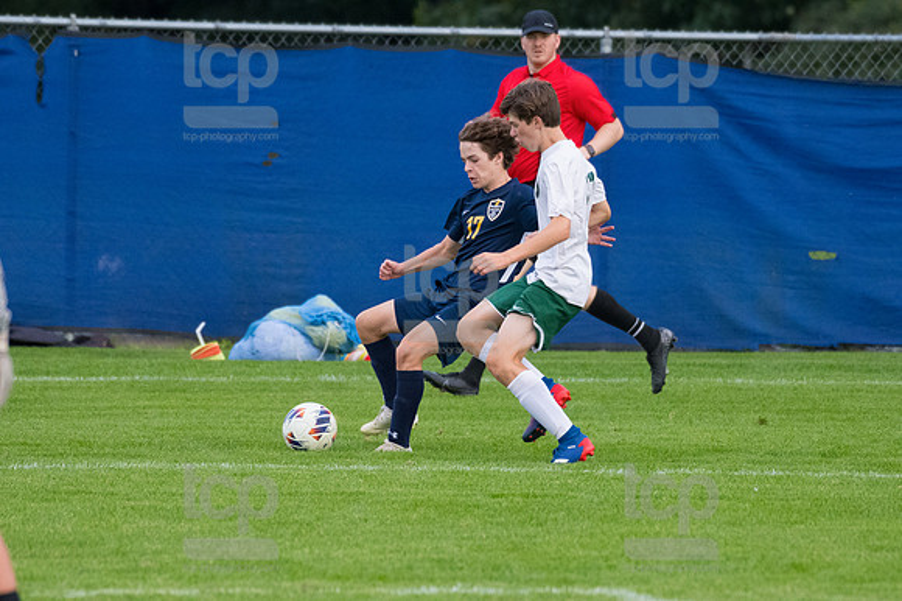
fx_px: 12395
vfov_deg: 2.8
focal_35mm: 495
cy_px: 300
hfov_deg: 4.2
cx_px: 451
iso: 3200
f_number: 5.6
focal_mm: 330
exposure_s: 1/2000
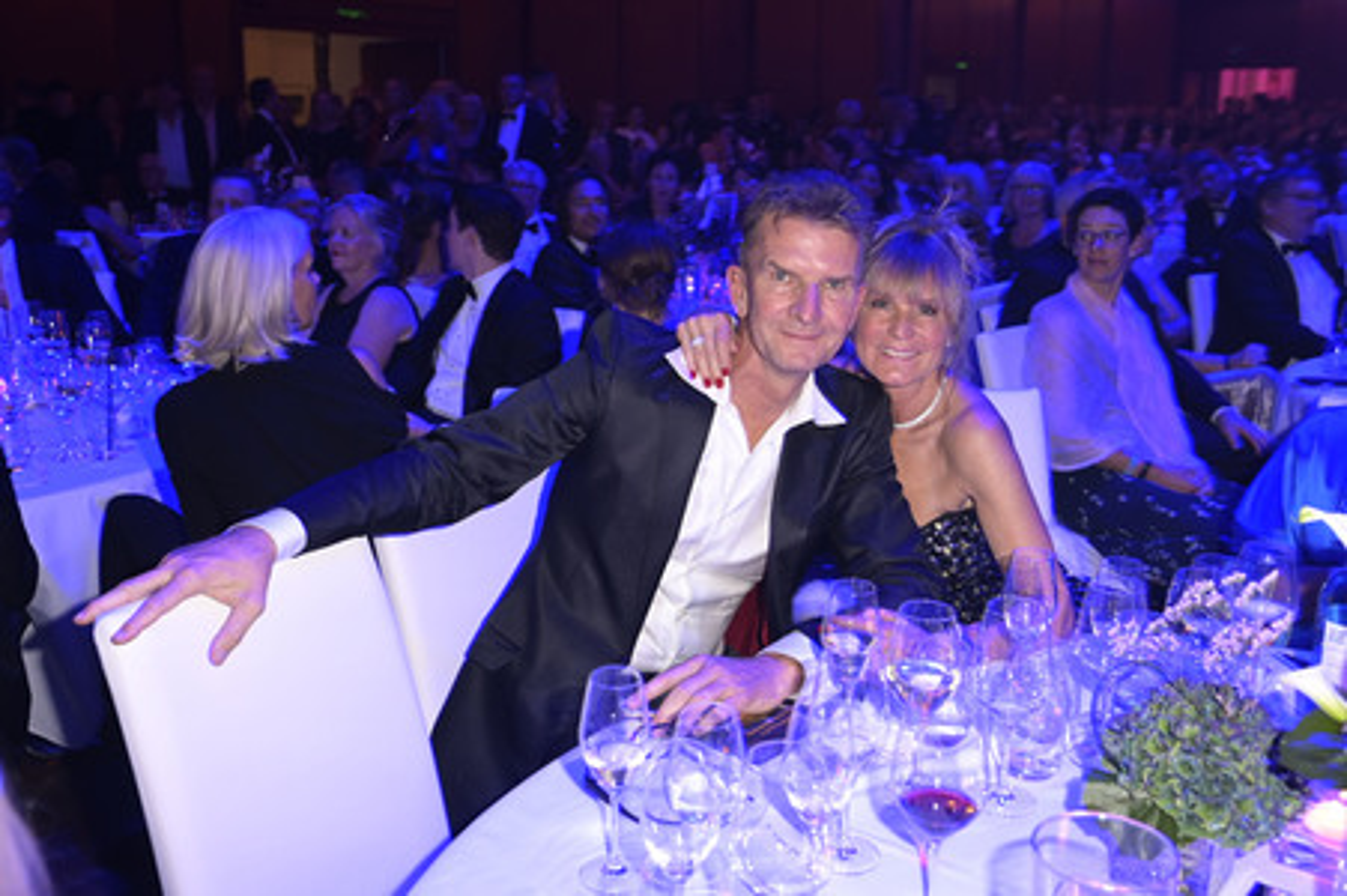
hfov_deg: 63.7
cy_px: 448
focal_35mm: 29
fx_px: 1084
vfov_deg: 44.9
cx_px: 674
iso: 1250
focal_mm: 29
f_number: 4
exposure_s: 1/60
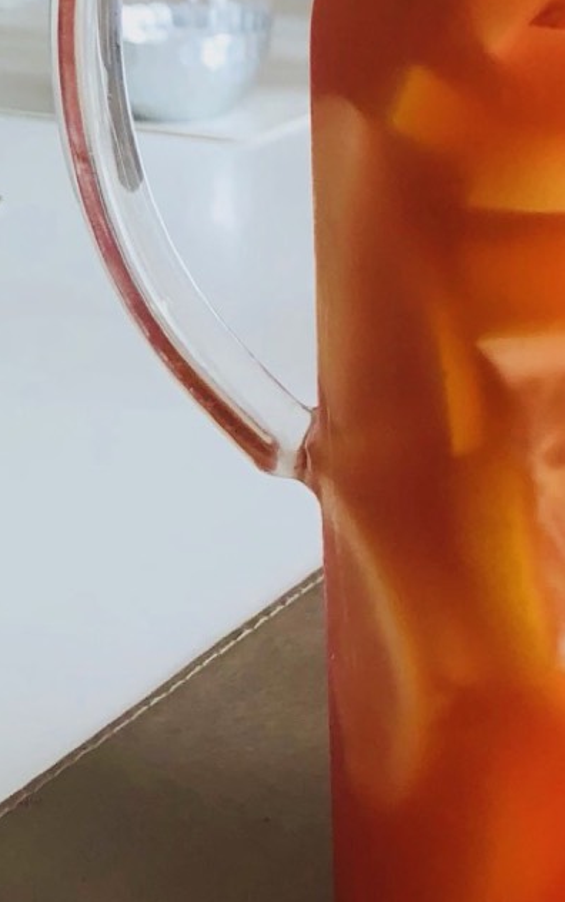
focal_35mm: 75
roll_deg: -1.5
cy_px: 110
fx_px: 1847
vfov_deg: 26.7
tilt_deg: -13.1
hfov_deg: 16.6
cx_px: 705
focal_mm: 3.99
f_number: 1.8
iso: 50
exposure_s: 1/120
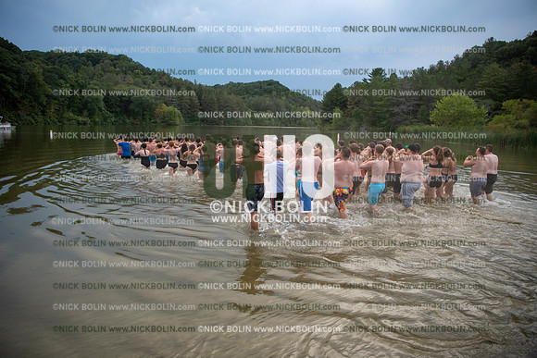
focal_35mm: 24
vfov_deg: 53.2
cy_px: 179
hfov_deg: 73.7
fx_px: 358
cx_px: 268
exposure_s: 1/800
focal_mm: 24
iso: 160
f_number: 3.2
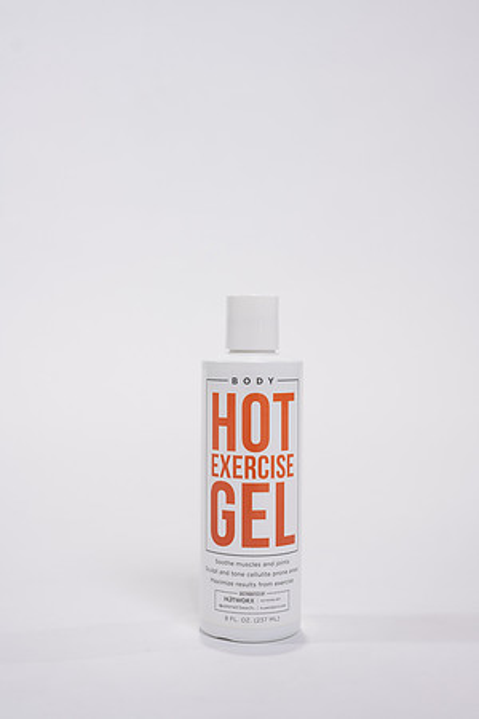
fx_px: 998
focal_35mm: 50
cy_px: 360
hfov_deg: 27.0
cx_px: 240
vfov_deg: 39.6
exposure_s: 1/125
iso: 200
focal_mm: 50
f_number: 4
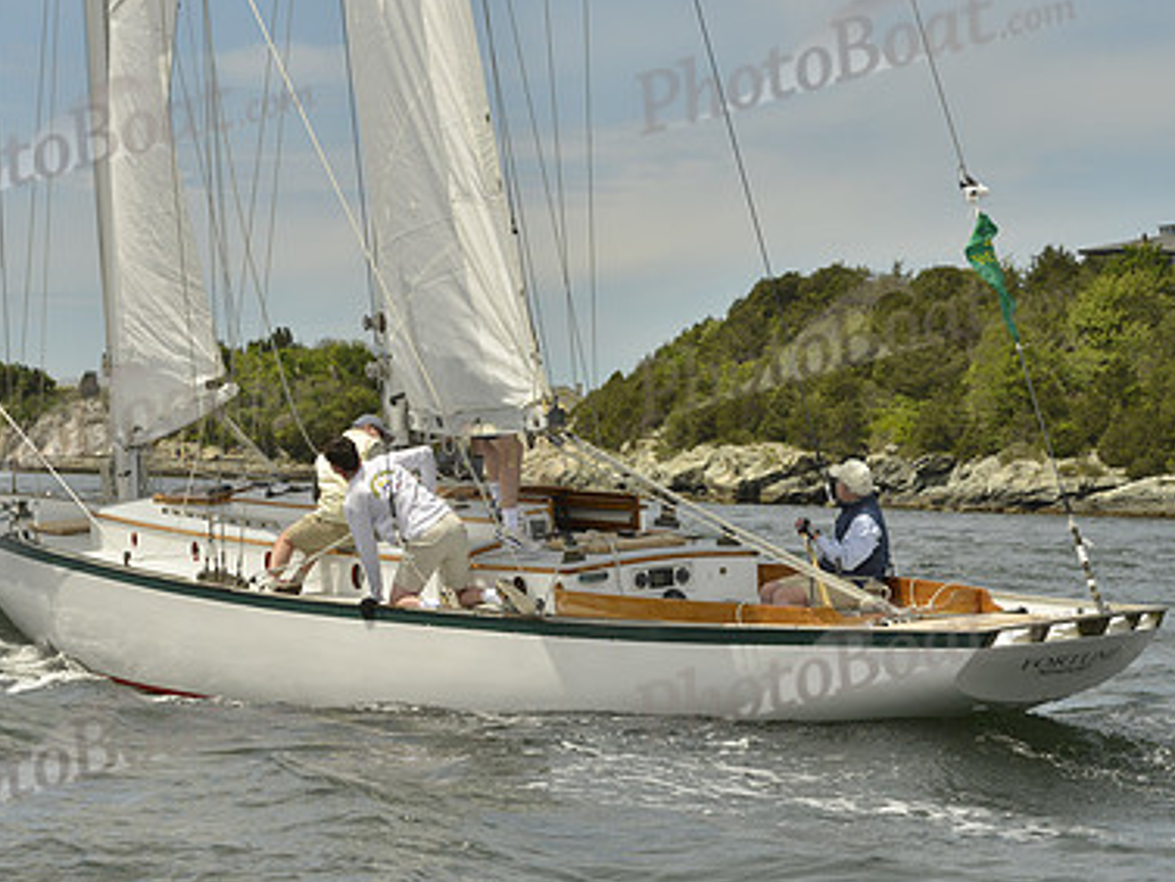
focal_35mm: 145
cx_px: 477
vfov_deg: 10.2
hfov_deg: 13.6
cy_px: 547
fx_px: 4923
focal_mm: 98
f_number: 9
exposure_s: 1/1600
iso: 280
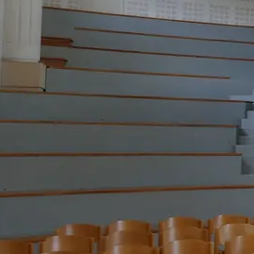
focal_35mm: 101
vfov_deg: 17.2
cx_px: 505
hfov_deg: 14.4
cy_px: 88
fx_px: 838
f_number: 2.8
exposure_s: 1/60
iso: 200
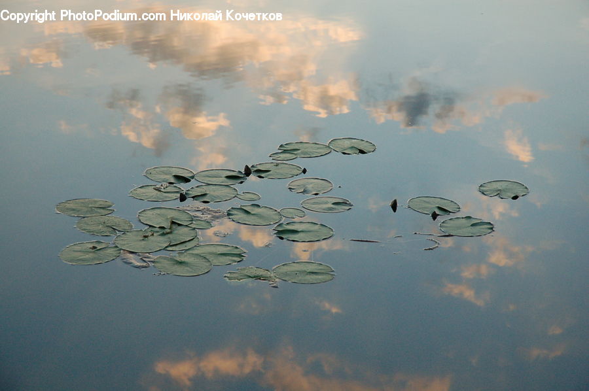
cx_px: 294
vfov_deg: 13.0
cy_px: 196
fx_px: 1716
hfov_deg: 19.5
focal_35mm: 105
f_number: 7.1
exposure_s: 1/640
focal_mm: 70
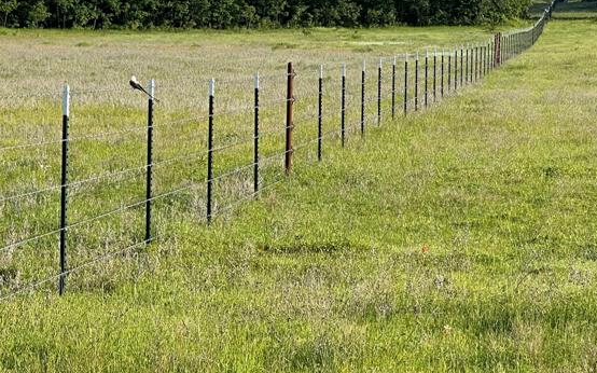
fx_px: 2456
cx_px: 69
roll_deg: -1.2
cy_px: 97
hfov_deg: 13.7
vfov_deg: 8.7
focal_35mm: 151
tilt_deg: -0.6
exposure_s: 1/475
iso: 32
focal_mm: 9
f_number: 2.8
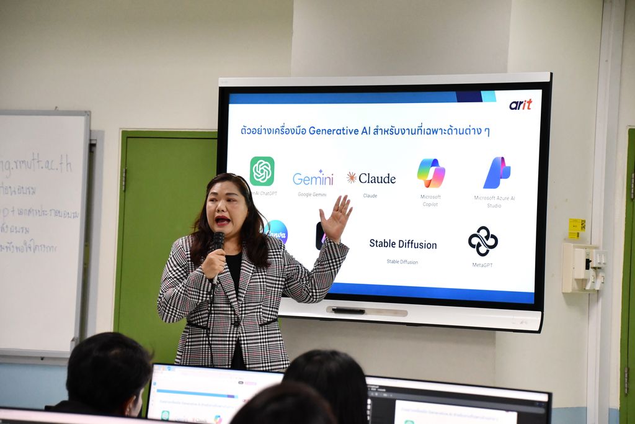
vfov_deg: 10.8
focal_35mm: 127
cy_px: 212
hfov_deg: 16.1
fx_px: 2240
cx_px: 318
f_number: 5.3
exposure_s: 1/160
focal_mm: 85
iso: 3200
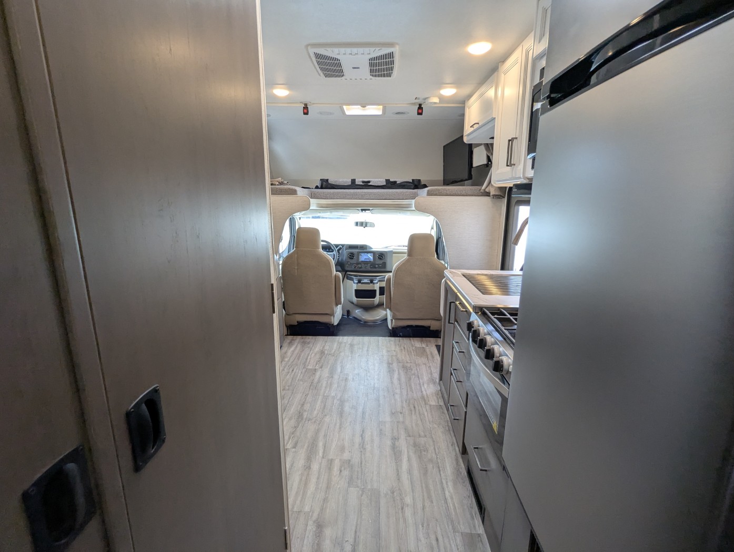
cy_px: 276
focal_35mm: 16
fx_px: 340
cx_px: 367
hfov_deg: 94.4
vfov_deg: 78.2
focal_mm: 2.35
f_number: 2.2
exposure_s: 1/112
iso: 114
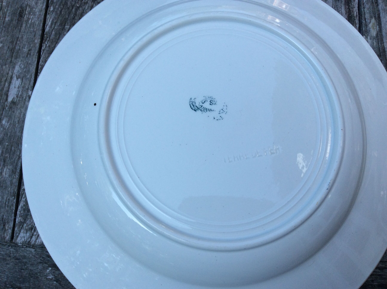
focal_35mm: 32
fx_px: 357
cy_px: 144
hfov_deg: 56.9
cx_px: 194
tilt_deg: -76.6
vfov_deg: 44.1
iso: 32
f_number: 2.4
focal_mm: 3.3
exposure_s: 1/510
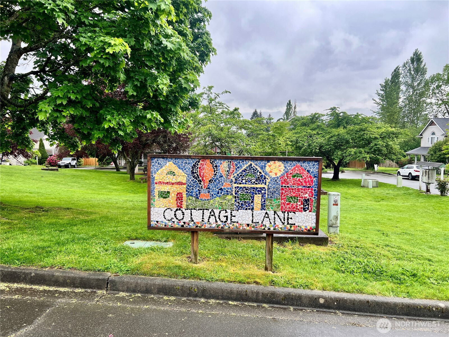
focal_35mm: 26
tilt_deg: -5.4
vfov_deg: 53.1
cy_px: 168
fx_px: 337
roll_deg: +0.5
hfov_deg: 67.3
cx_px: 224
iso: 50
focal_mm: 5.7
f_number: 1.5
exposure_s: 1/840
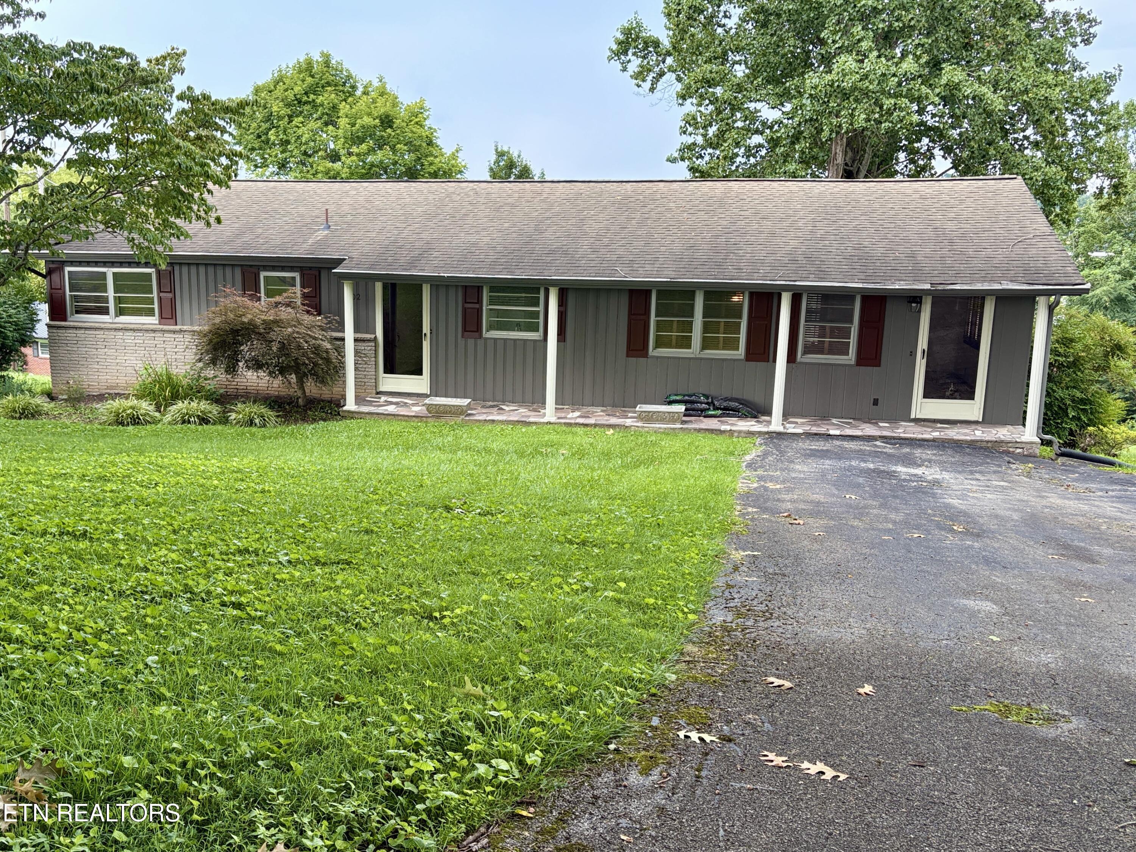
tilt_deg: -12.1
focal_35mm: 26
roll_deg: -0.2
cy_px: 426
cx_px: 568
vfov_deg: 53.1
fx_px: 853
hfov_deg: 67.3
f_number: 1.6
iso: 80
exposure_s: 1/243
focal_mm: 5.96
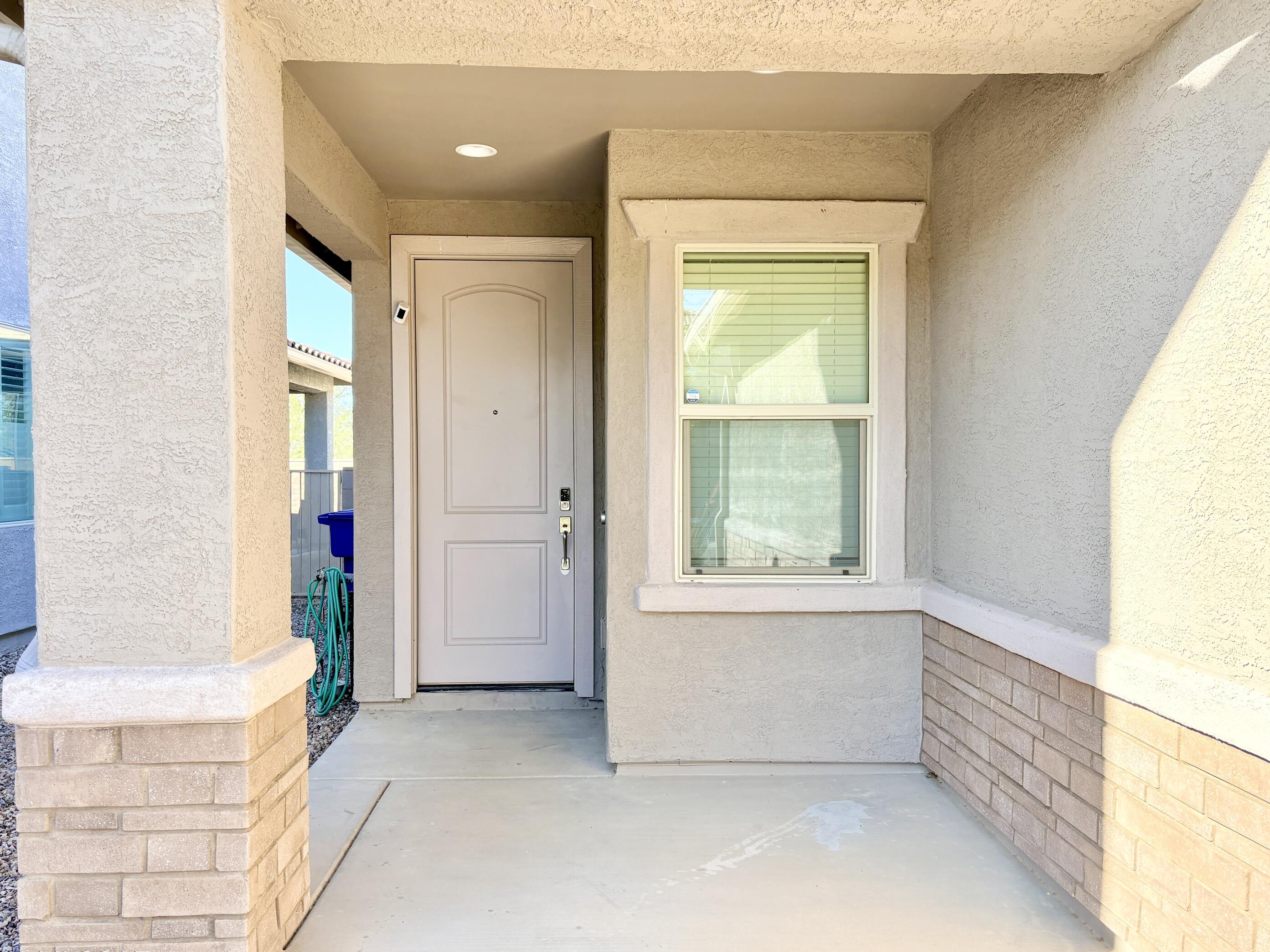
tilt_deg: -0.7
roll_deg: +0.6
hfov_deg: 63.4
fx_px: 1027
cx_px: 625
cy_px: 497
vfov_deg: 49.7
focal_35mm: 28
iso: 64
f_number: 1.6
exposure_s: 1/503
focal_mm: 5.96
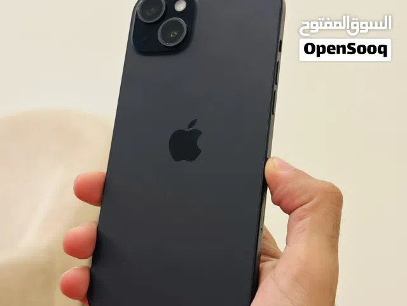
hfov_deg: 39.7
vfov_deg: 30.3
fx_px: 564
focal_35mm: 48
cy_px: 153
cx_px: 204
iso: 250
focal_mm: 6.86
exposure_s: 1/50
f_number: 1.78
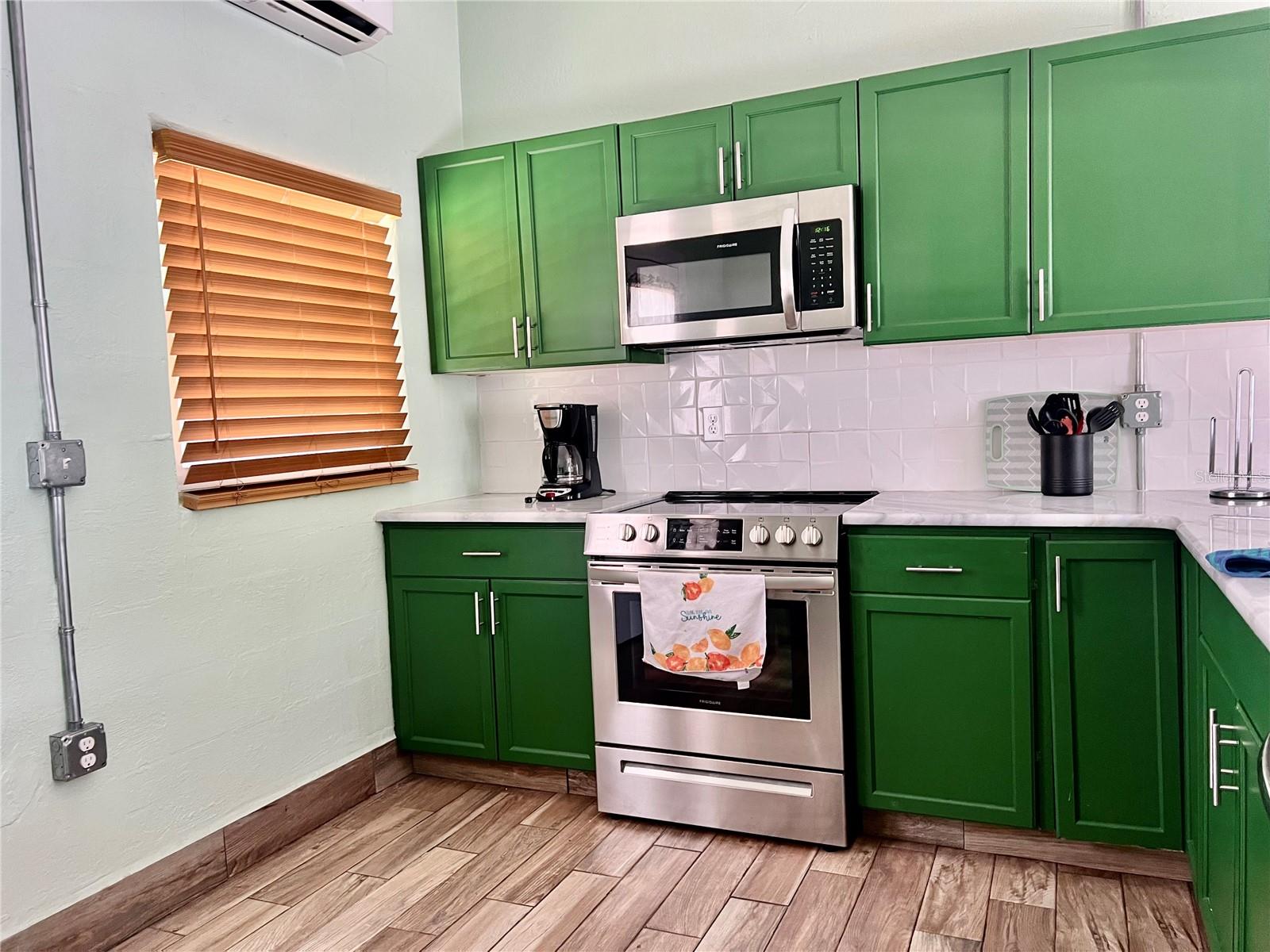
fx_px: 954
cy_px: 476
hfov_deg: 67.3
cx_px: 635
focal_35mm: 26
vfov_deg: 53.1
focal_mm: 5.7
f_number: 1.5
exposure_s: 1/71
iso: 125
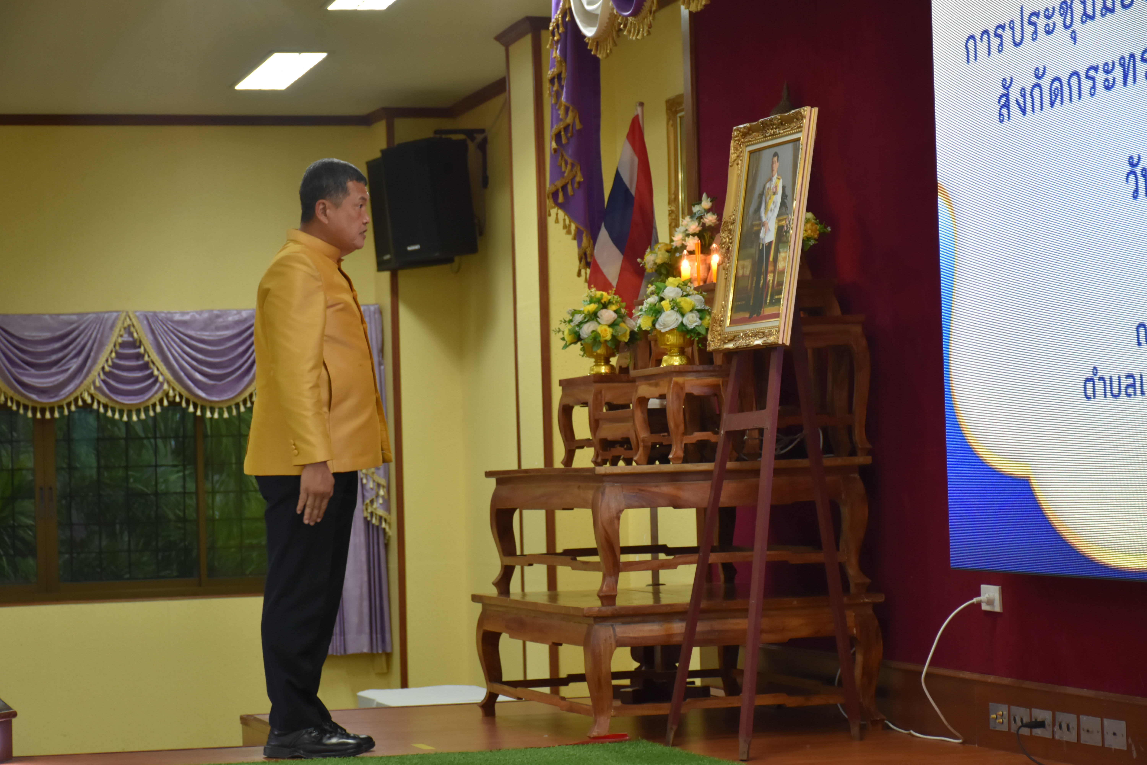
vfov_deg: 15.2
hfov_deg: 22.6
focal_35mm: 90
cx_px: 574
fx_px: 2867
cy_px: 382
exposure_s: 1/60
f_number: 5
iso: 800
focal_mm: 60
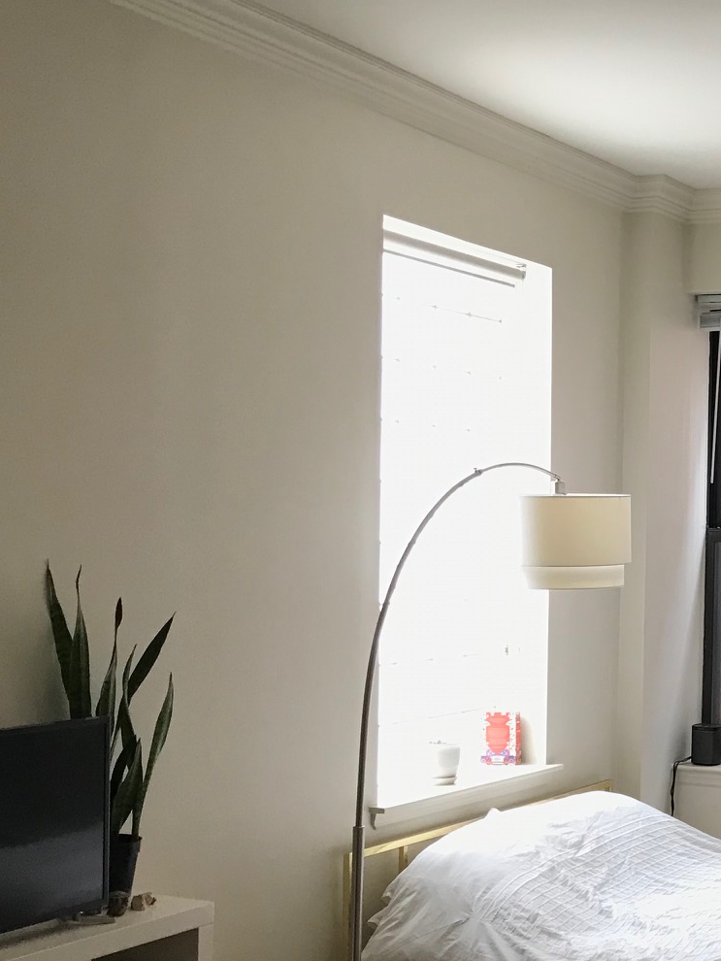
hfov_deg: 23.9
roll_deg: -1.0
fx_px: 1582
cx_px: 804
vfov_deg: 33.5
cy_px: 622
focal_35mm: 57
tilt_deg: -1.9
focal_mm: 3.99
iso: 32
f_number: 1.8
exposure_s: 1/24
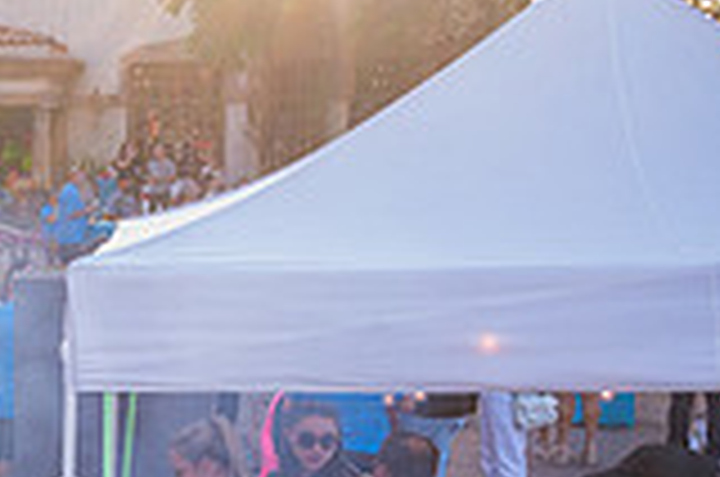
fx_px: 1737
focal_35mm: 87
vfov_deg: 15.4
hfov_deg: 19.0
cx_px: -500
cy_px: 459
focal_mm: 24
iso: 800
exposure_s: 1/500
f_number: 4.5
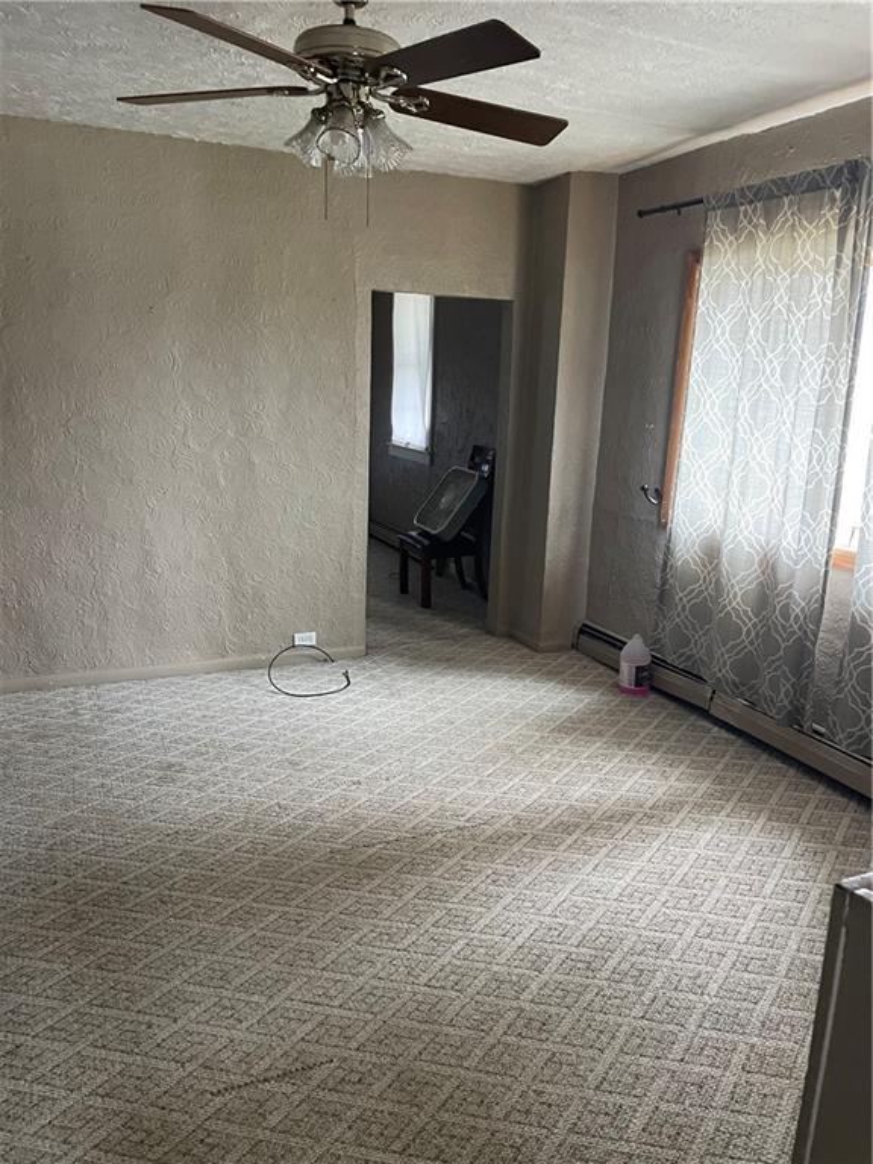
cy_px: 582
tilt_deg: -11.7
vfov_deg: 67.3
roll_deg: -1.2
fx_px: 874
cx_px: 436
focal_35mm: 26
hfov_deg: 53.1
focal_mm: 4.2
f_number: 1.6
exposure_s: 1/60
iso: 400
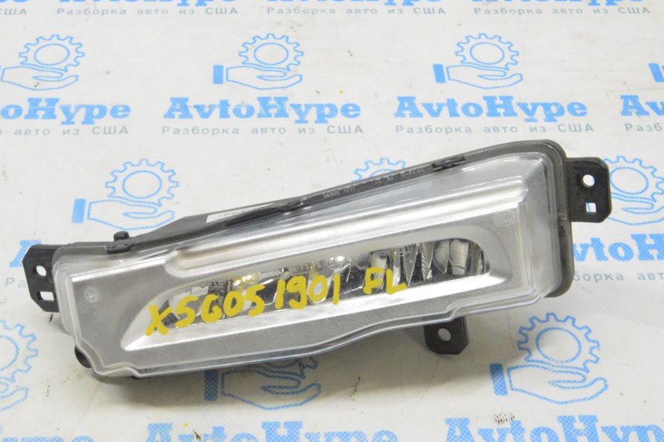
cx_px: 290
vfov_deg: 23.7
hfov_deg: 35.0
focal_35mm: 57
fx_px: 1050
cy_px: 199
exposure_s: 1/15
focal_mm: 32
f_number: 20
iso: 6400
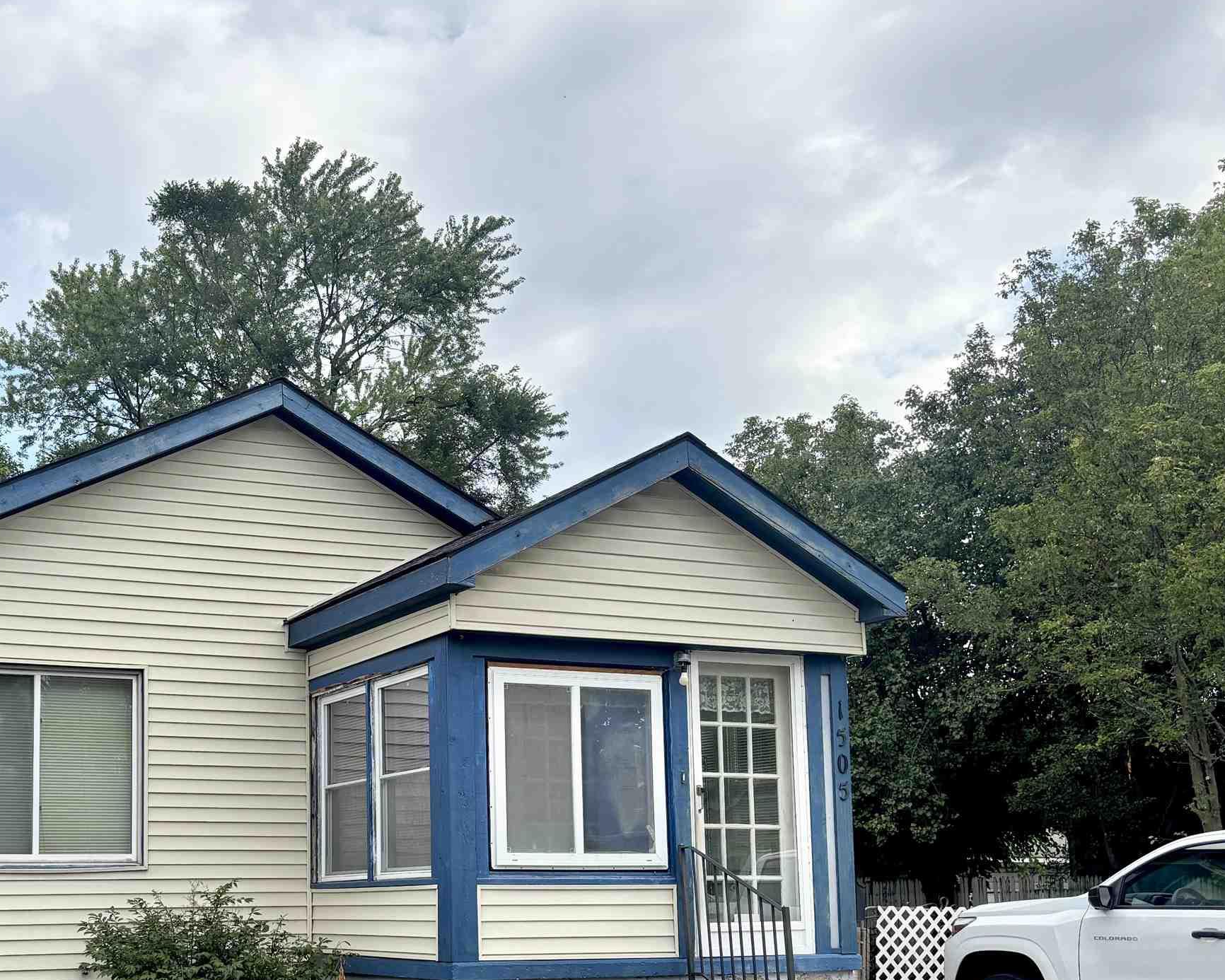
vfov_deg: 32.9
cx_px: 351
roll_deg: +0.9
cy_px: 706
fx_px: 1632
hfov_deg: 40.3
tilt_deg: +5.4
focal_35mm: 45
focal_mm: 5.96
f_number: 1.6
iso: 50
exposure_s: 1/1812
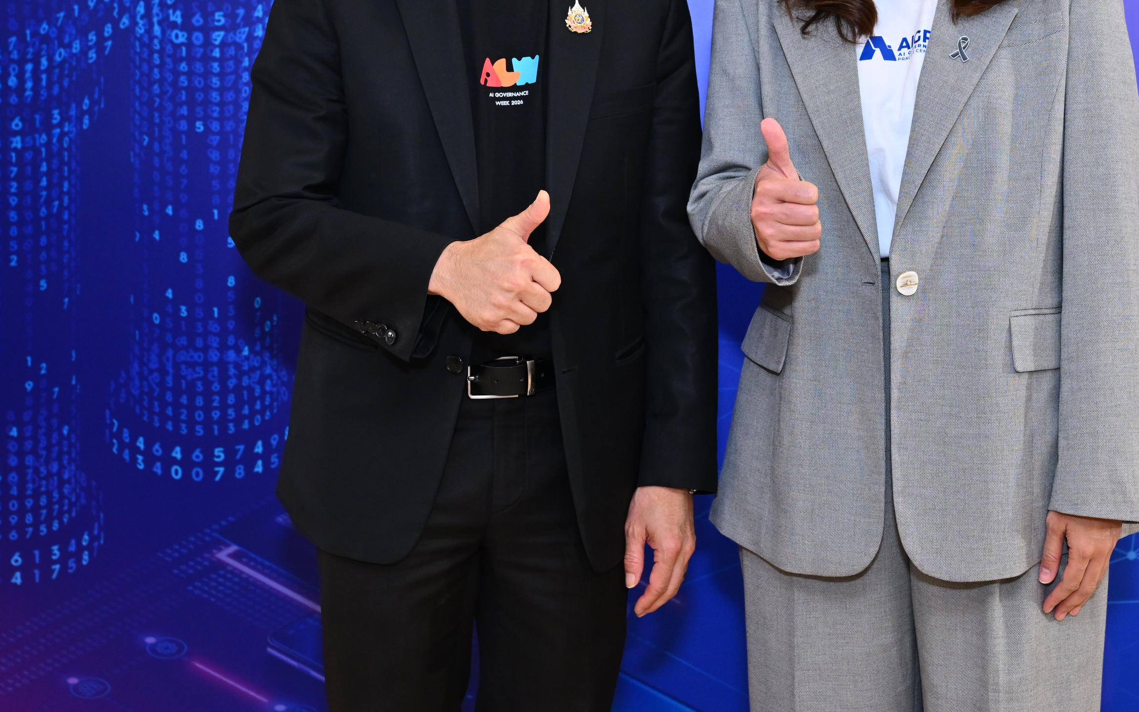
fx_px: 2204
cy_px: 95
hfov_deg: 28.8
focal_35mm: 71
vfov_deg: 18.1
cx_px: 730
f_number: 4
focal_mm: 39
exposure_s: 1/125
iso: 1000
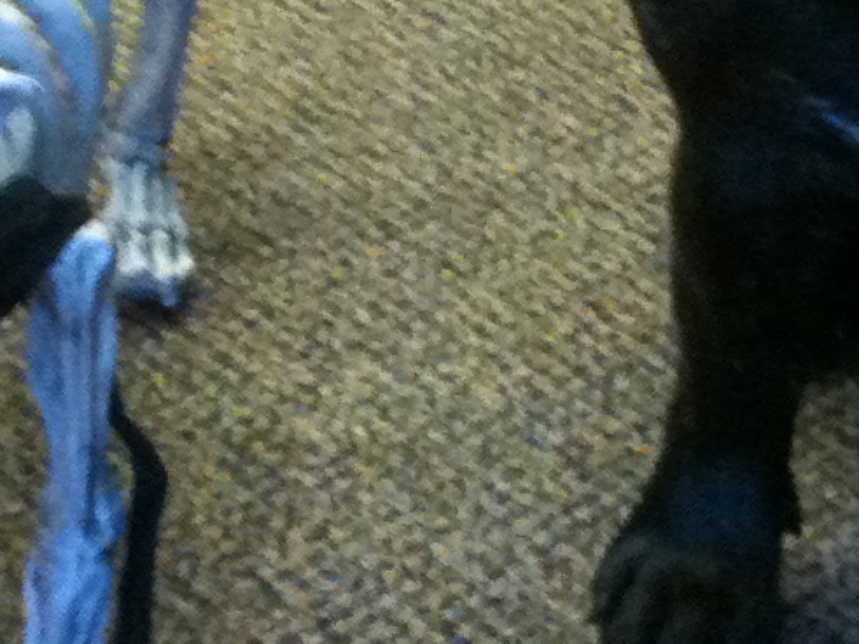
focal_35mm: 146
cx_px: 630
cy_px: -37
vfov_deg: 10.1
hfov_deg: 13.5
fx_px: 3622
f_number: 2.8
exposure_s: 1/15
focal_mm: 3.85
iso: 500
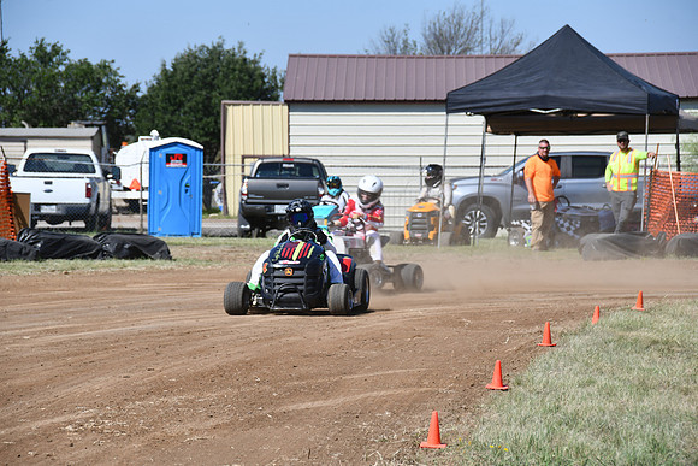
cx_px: 349
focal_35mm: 195
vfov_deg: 7.0
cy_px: 233
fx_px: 3782
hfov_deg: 10.5
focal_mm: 130
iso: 100
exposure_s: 1/320
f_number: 9
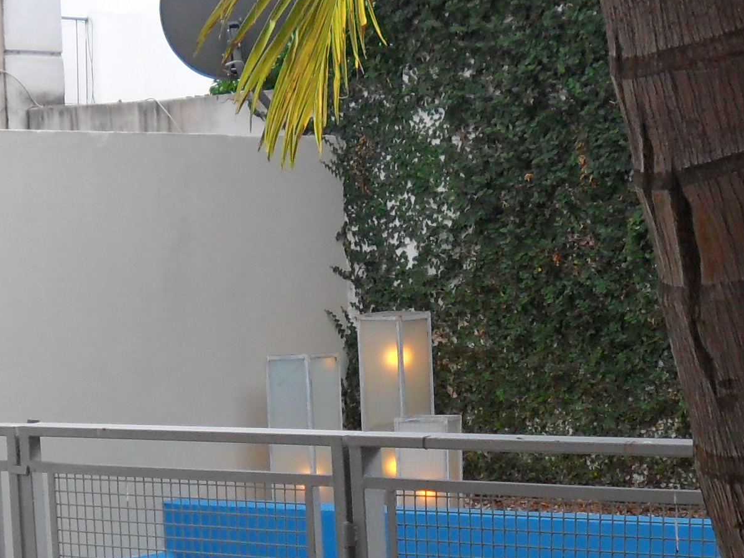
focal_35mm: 117
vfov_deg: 12.5
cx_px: 365
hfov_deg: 16.8
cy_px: 539
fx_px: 2514
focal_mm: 6.3
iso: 80
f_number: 3
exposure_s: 1/350
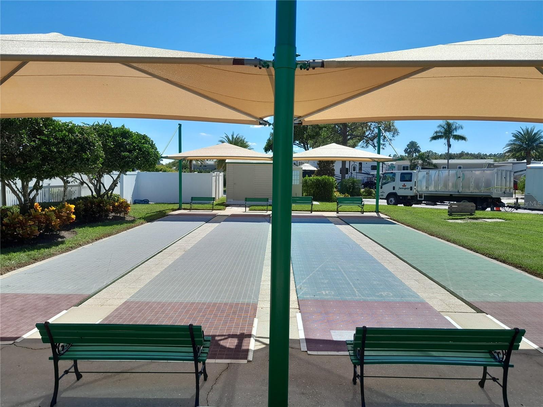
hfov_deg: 65.3
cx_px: 272
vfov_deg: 51.4
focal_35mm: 27
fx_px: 424
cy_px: 204
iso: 40
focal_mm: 4
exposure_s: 1/617
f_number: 1.8
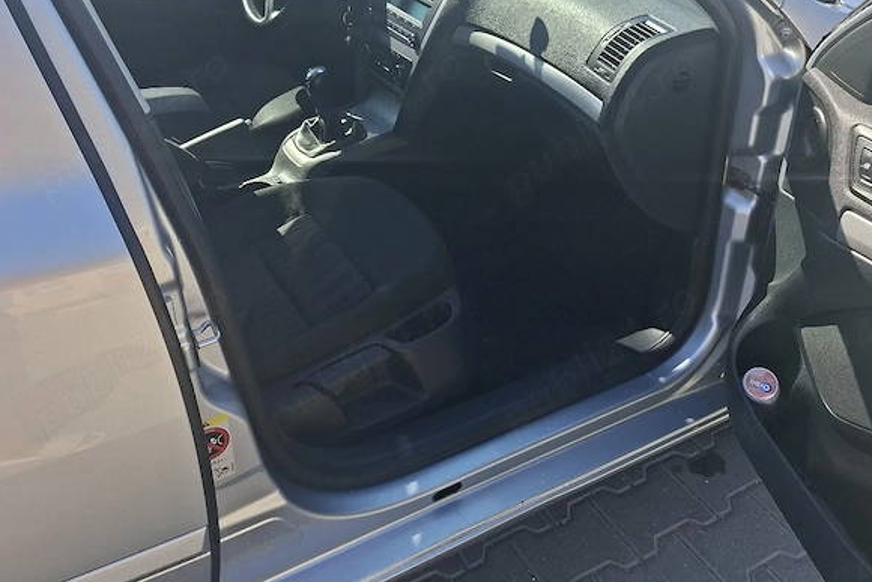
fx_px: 799
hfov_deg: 57.2
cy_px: 161
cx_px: 425
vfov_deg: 39.1
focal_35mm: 33
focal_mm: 5.54
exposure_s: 1/1250
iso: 50
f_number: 1.8
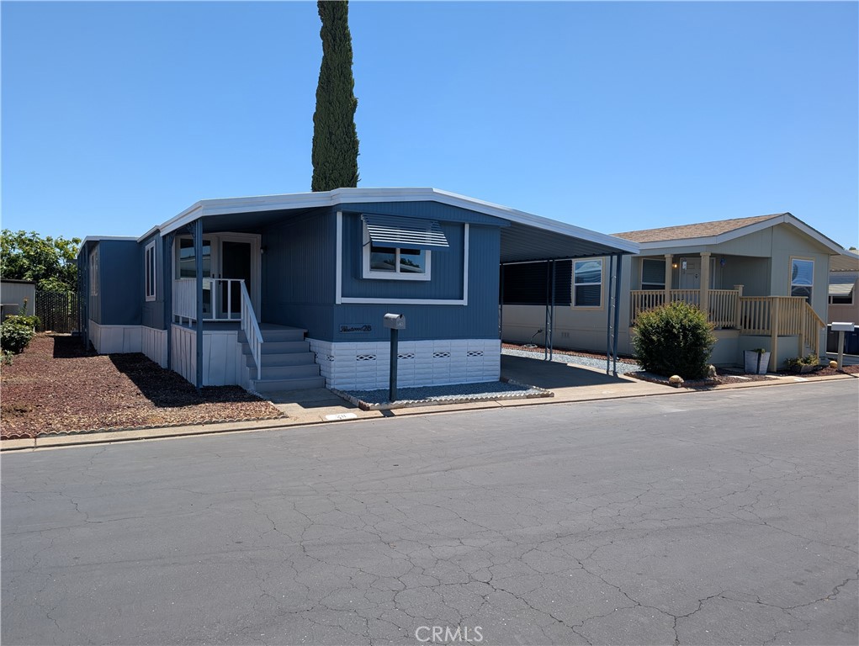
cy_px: 323
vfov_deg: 56.9
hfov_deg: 71.5
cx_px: 430
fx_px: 596
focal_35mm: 24
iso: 21
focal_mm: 6.9
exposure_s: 1/867
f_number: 1.68
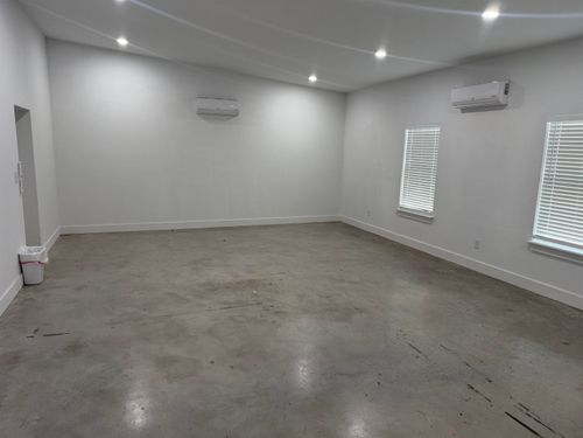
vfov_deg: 56.8
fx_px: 404
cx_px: 292
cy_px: 219
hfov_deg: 71.6
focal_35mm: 24
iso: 160
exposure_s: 1/120
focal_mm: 6.76
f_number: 1.78
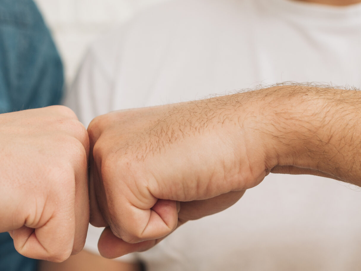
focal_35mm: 101
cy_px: 178
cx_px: 69
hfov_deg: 19.2
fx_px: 1053
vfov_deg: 14.6
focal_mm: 50
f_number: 4
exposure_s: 1/160
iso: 400
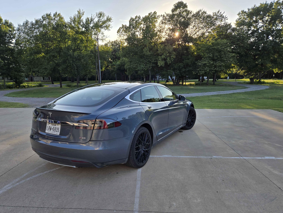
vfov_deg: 56.8
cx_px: 139
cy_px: 110
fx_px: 196
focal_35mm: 24
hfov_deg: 71.6
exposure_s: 1/1087
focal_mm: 5.4
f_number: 1.8
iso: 25
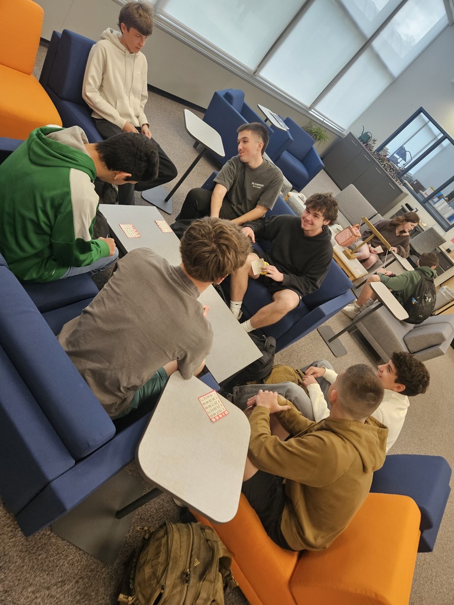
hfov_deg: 58.9
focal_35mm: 23
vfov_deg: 73.9
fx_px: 402
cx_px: 227
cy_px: 302
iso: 400
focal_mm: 5.4
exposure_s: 1/120
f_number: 1.8
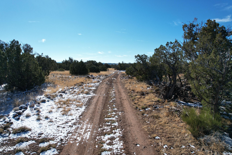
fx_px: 142
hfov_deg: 78.6
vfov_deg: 57.2
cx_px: 116
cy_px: 78
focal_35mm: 22
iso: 100
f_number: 2.8
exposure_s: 1/2000
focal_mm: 8.38
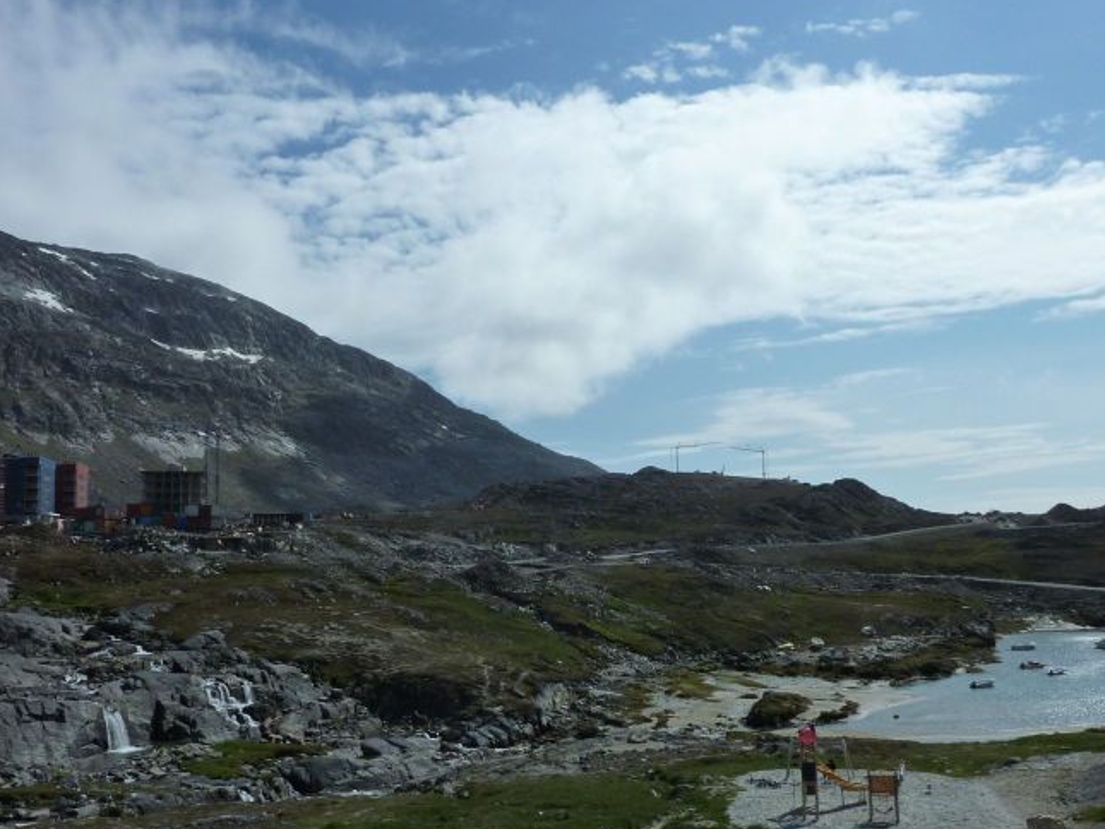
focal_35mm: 31
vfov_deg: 45.4
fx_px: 990
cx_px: 543
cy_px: 462
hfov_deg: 58.3
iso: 125
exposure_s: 1/1000
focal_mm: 4.1
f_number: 5.6
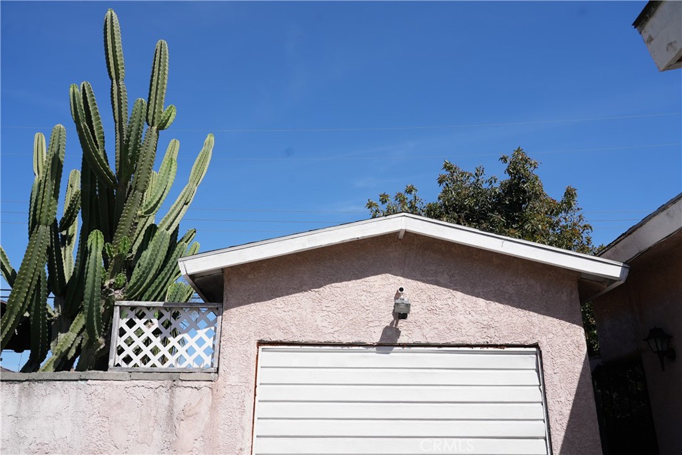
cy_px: 228
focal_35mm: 29
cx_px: 341
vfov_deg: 45.0
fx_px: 549
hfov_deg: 63.7
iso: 80
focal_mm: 29
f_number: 6.3
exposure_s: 1/400
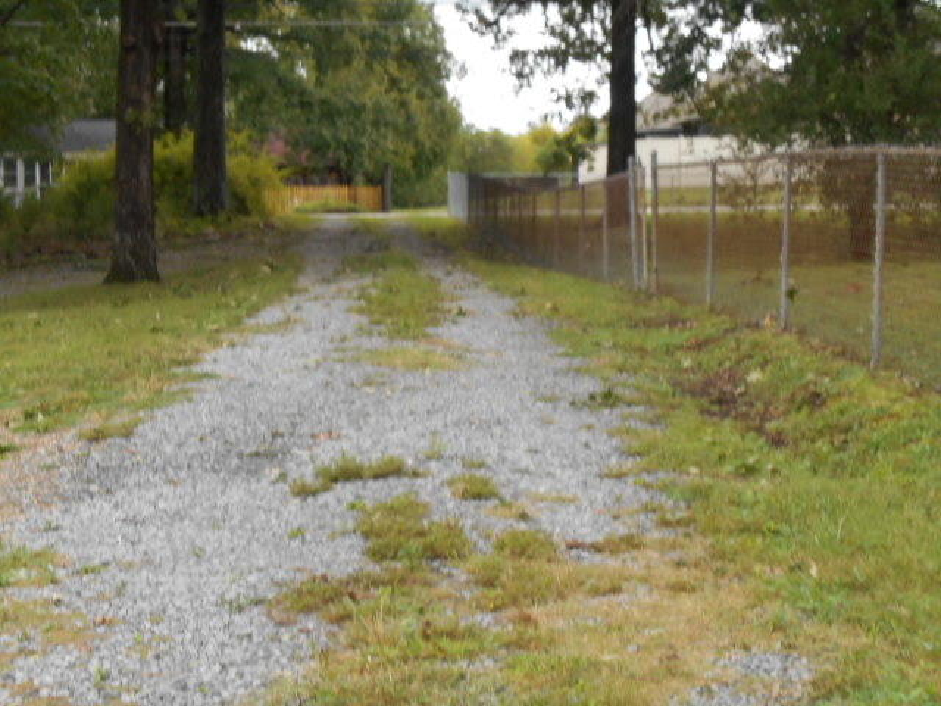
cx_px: 470
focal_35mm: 80
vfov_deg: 18.4
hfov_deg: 24.4
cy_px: 353
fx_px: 2175
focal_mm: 14.3
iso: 200
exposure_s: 1/60
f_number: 4.7
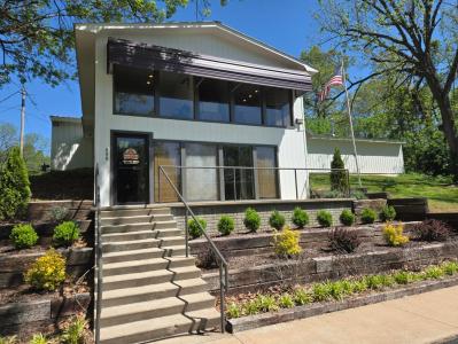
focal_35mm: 23
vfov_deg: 59.0
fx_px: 305
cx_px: 229
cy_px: 172
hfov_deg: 73.9
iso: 50
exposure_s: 1/2921
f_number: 1.8
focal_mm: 5.4
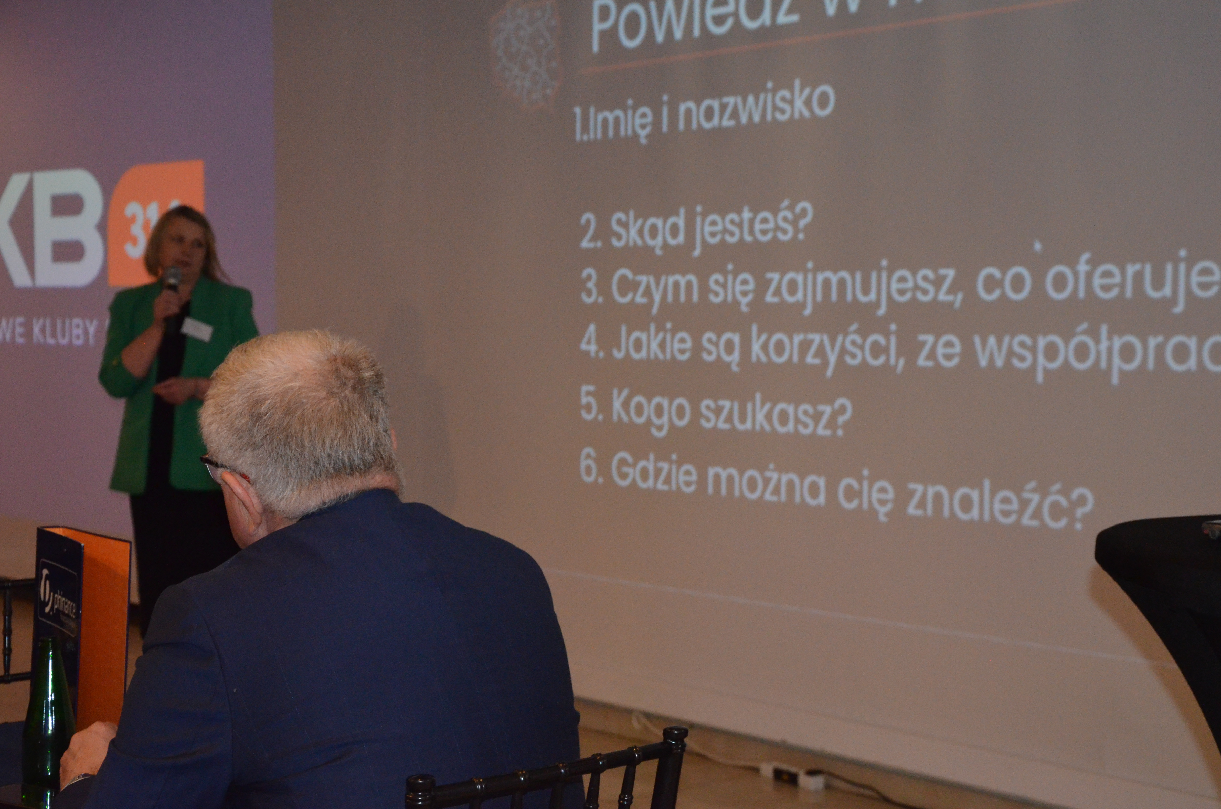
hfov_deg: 32.4
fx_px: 2099
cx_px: 615
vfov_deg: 21.8
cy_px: 410
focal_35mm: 62
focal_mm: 40
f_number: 4.5
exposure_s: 1/60
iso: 3200
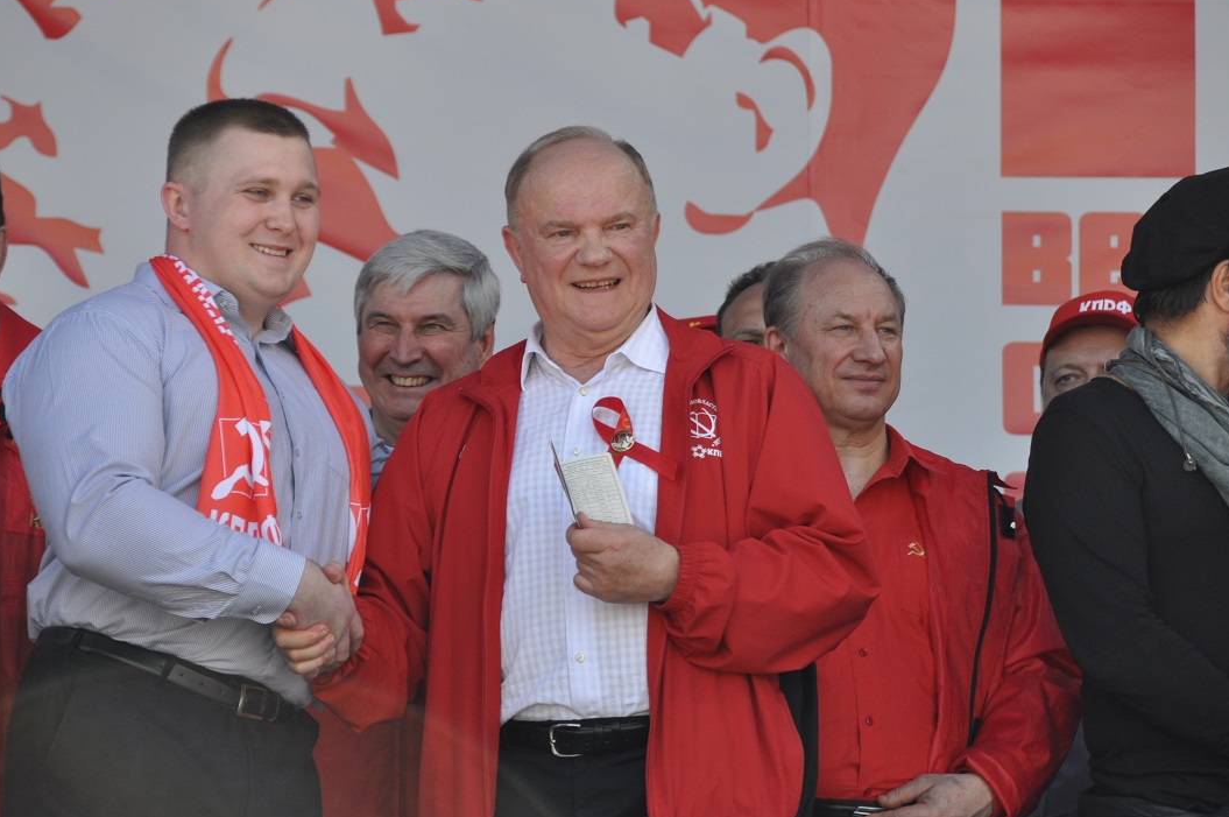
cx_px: 653
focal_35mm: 284
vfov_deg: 4.8
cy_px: 391
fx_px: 9671
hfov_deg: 7.3
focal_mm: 155
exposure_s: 1/400
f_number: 5.6
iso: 400
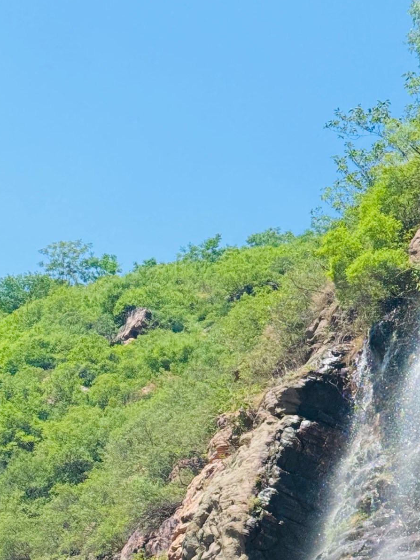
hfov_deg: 13.3
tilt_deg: +17.2
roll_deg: +0.6
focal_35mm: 110
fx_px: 1779
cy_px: 442
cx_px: 430
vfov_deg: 17.7
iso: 64
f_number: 1.78
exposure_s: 1/2415
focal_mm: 6.76
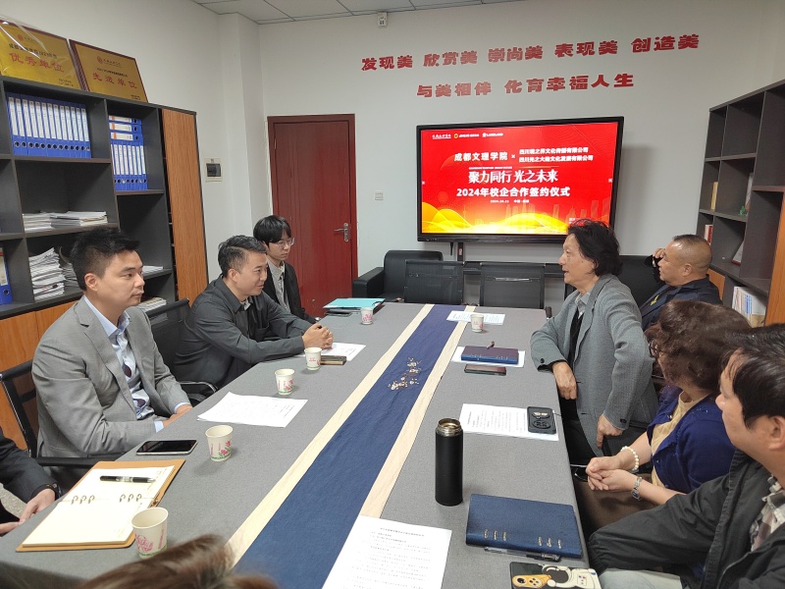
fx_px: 522
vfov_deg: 58.9
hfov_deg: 73.9
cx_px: 392
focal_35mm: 23
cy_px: 294
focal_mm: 5.52
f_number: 1.9
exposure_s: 1/50
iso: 1484
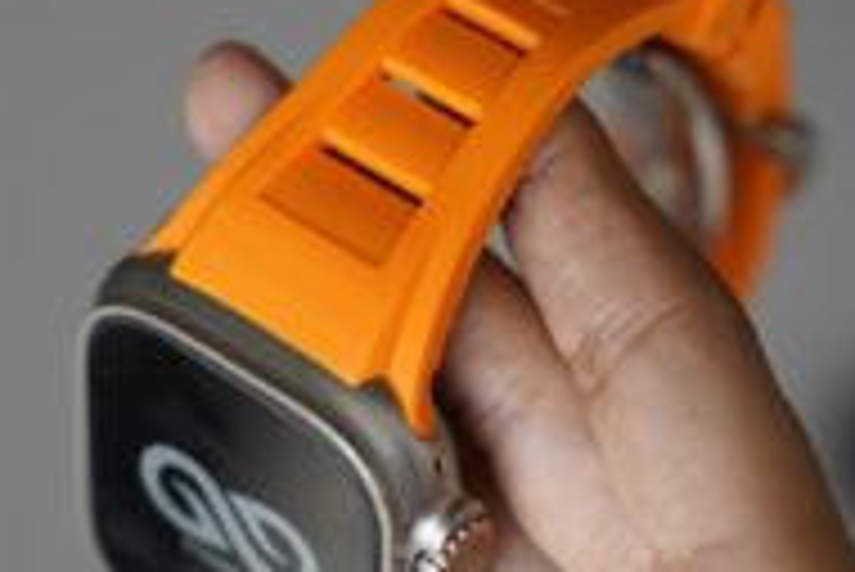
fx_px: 3755
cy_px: 250
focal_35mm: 158
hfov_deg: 13.0
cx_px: 338
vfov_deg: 8.7
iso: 160
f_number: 4
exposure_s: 1/80
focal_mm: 75
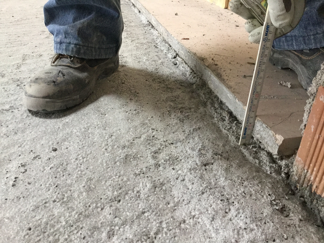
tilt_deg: -30.4
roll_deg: -2.3
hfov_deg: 58.4
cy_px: 122
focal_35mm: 31
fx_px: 290
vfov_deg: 45.4
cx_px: 162
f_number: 2.4
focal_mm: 3.3
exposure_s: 1/30
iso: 250
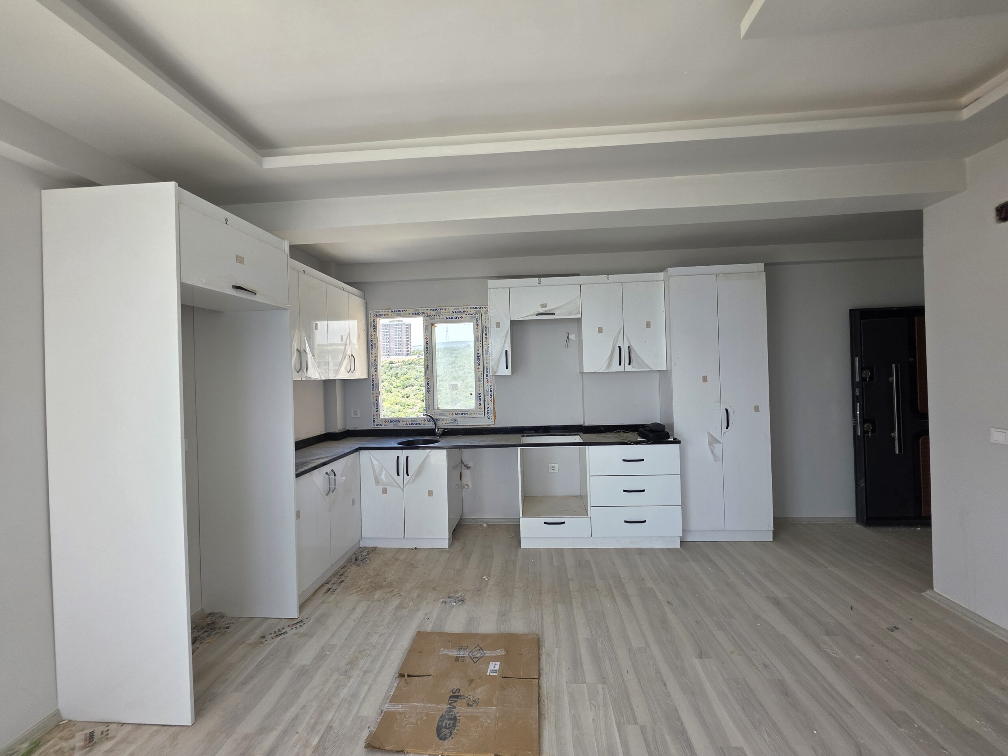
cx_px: 504
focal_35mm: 13
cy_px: 378
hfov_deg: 106.2
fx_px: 379
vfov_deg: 89.9
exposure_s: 1/359
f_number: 1.9
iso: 80
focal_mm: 2.2
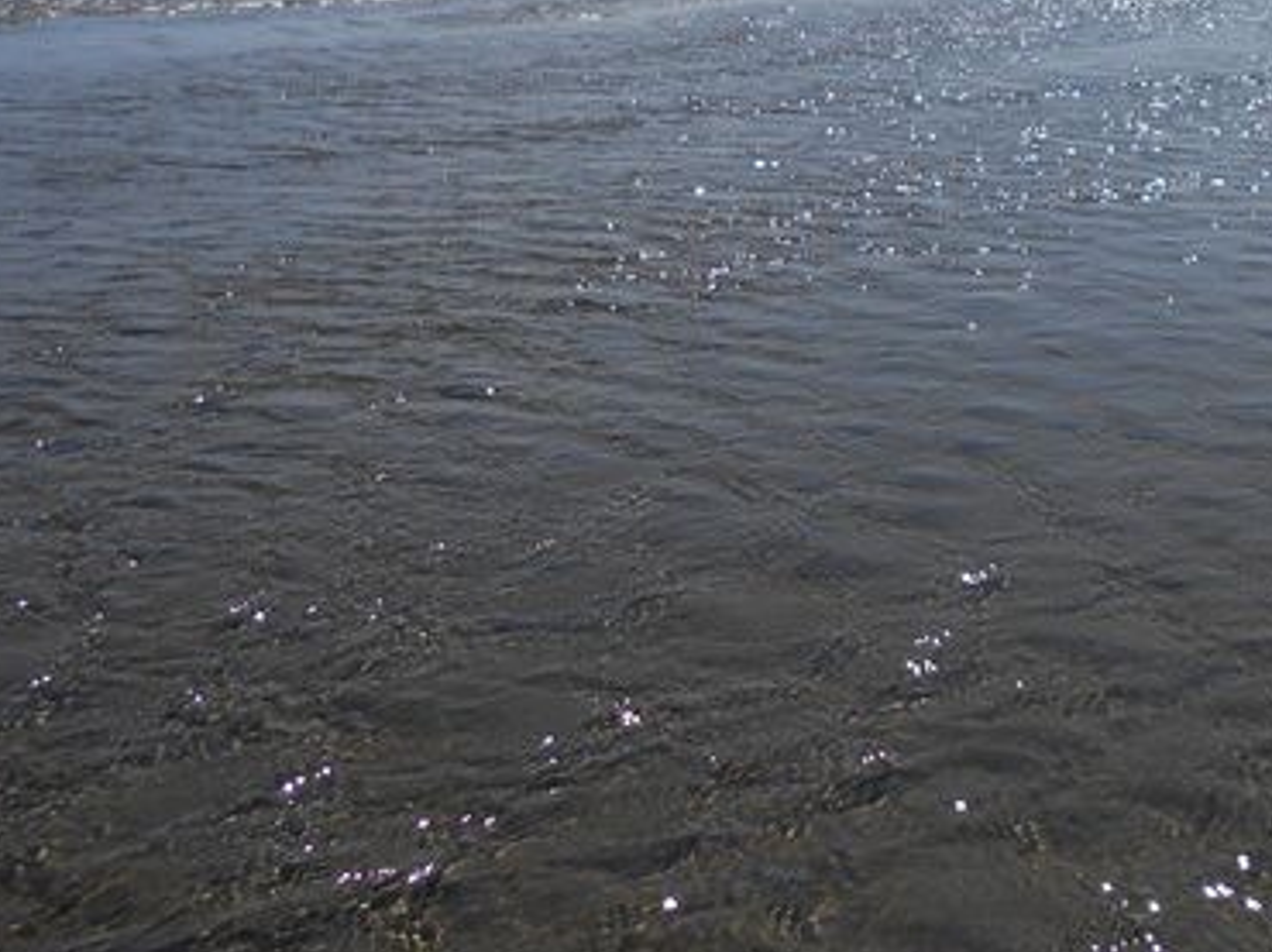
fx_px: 1873
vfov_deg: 27.2
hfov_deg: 35.2
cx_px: 1164
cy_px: 45
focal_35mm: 51
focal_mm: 4.6
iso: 80
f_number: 8
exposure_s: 1/500
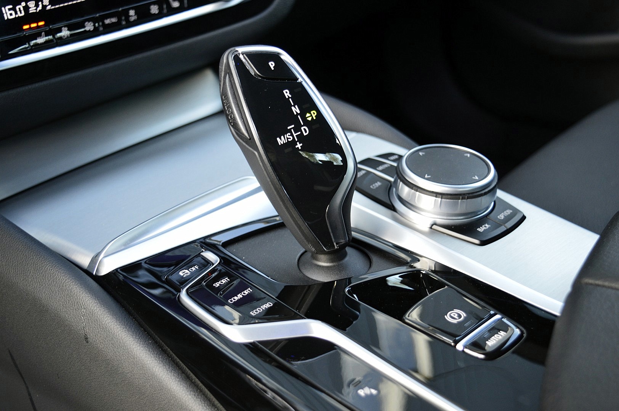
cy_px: 206
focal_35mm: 48
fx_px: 825
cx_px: 310
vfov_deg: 28.0
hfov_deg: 41.1
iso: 800
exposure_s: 1/60
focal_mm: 32
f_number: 4.5
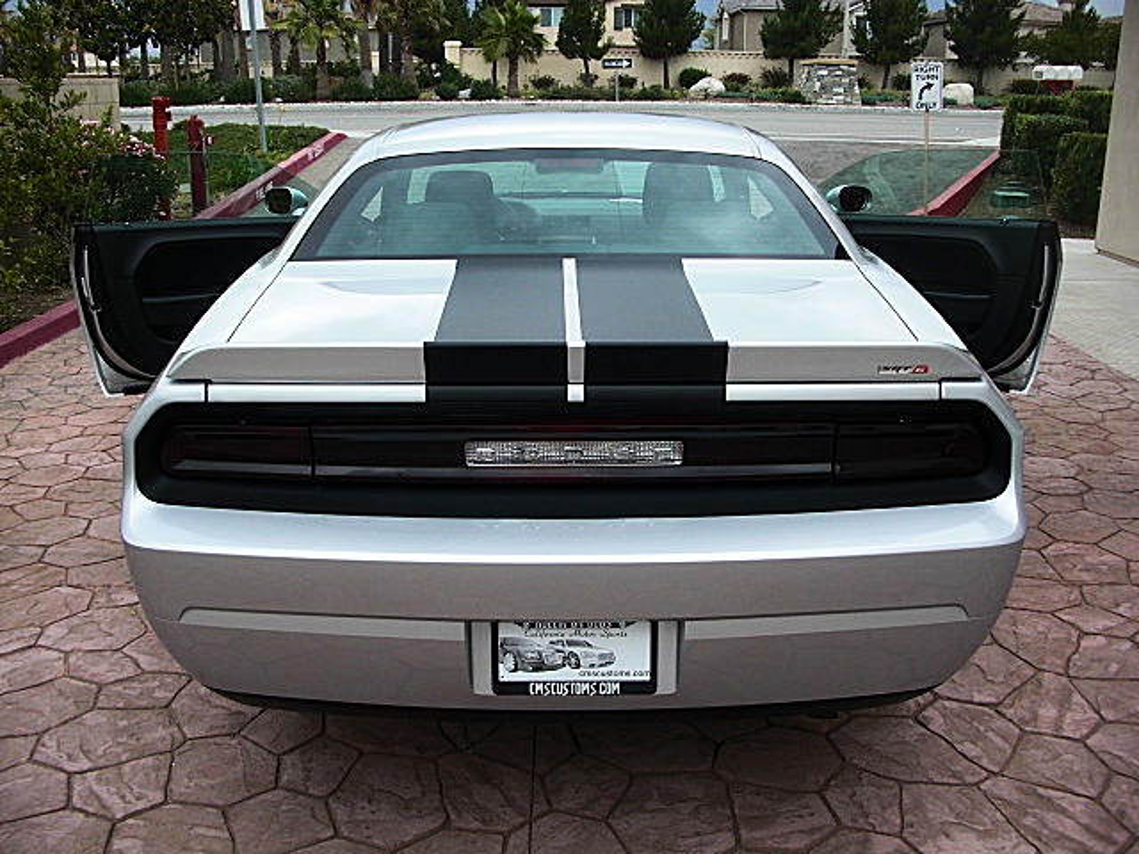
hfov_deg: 51.4
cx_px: 570
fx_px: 1185
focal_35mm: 36
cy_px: 427
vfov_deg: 39.7
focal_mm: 6.3
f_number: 2.8
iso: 50
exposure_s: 1/400
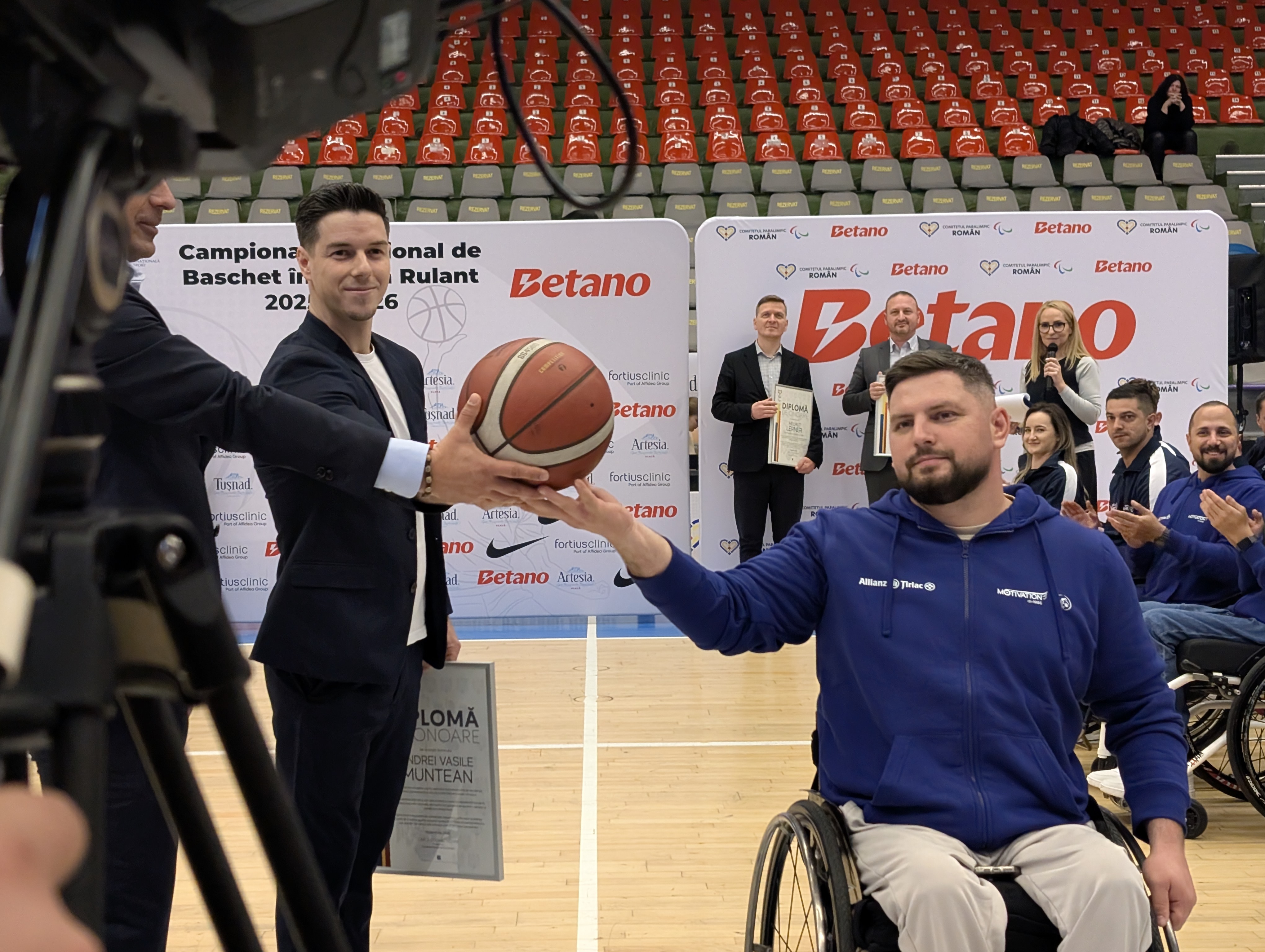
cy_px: 476
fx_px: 1793
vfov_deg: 29.7
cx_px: 632
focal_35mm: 49
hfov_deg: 38.9
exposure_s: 1/287
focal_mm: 6.9
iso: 785
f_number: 1.68
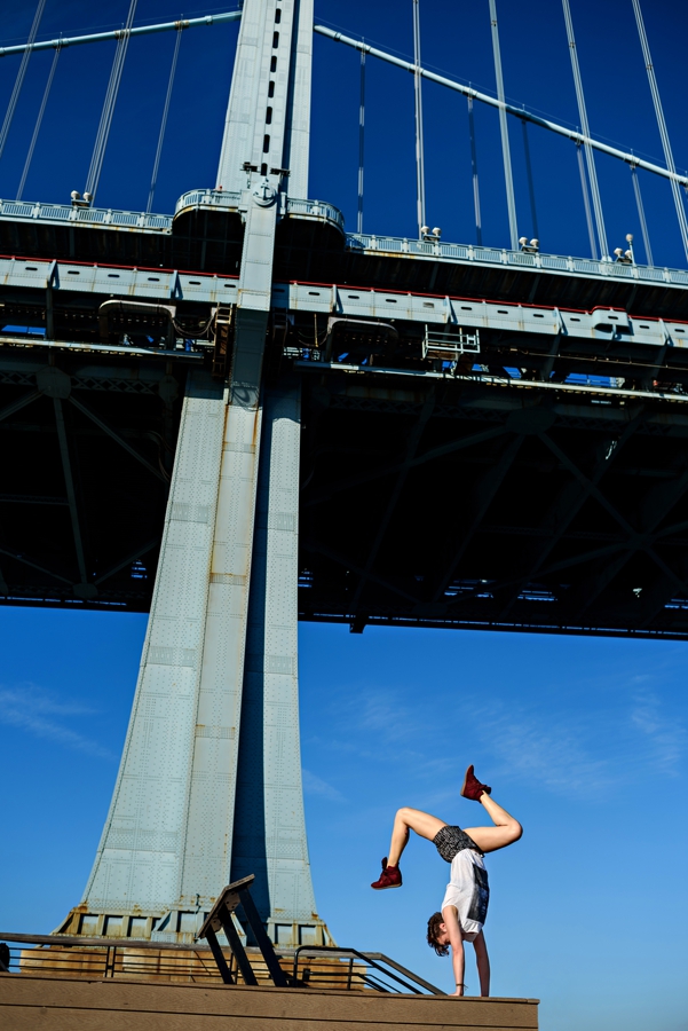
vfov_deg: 54.4
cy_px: 516
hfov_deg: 37.9
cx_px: 344
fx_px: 1002
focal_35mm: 35
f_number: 2.8
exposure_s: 1/3200
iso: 100
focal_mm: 35
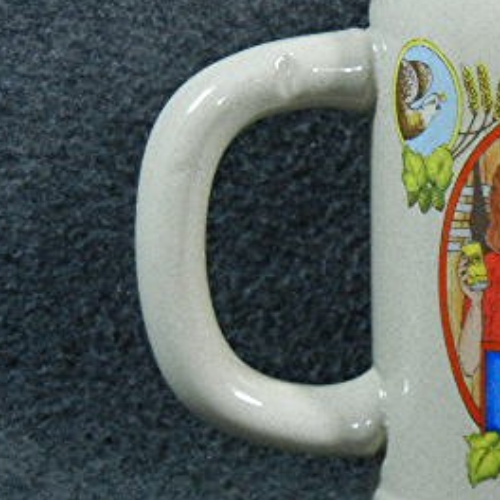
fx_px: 2696
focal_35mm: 165
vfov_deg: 10.6
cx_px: 583
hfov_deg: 10.4
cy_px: 292
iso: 502
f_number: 4.3
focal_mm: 13.9
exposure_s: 1/30
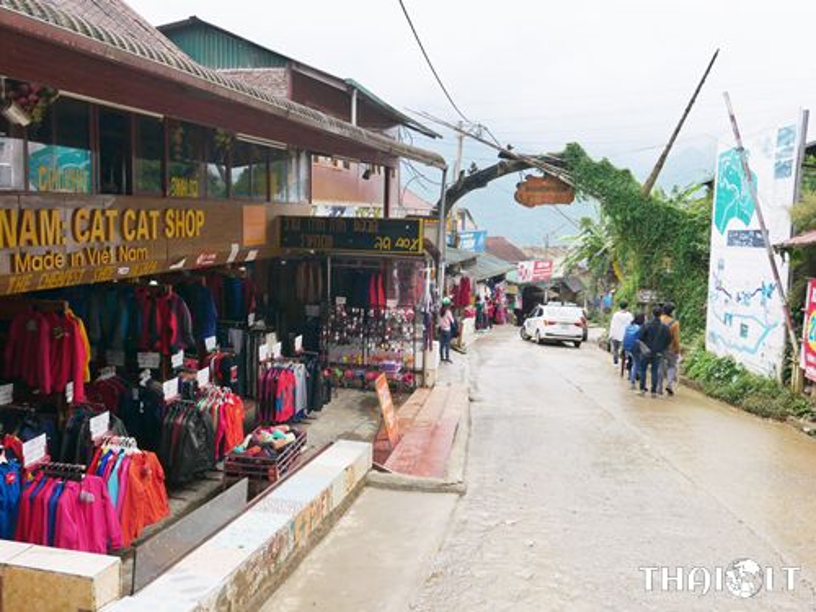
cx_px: 408
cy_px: 306
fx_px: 754
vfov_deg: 44.2
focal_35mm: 32
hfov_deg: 56.8
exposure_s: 1/320
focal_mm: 16
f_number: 6.3
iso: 200
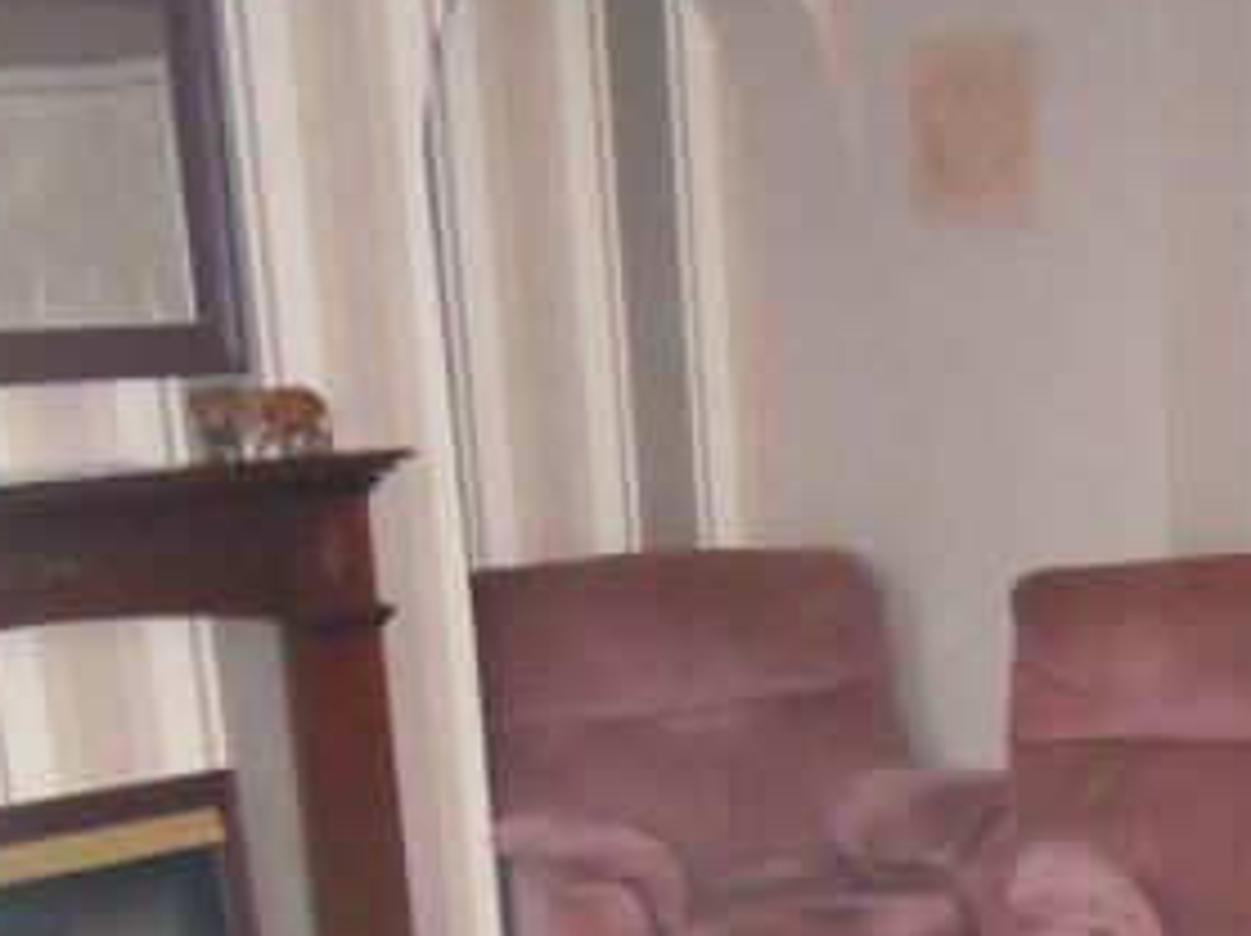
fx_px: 2275
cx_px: 889
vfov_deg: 22.4
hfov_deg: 30.4
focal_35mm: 63
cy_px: 925
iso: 800
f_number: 3.5
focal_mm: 5.4
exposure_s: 1/30
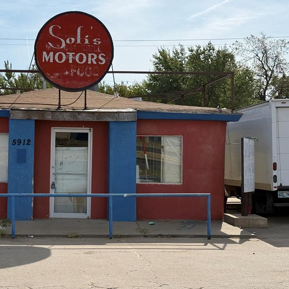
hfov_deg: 25.4
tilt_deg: +1.8
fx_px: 633
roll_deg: -1.7
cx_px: 74
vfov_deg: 25.7
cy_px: 142
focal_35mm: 67
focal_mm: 6.76
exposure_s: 1/7143
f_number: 1.78
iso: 64
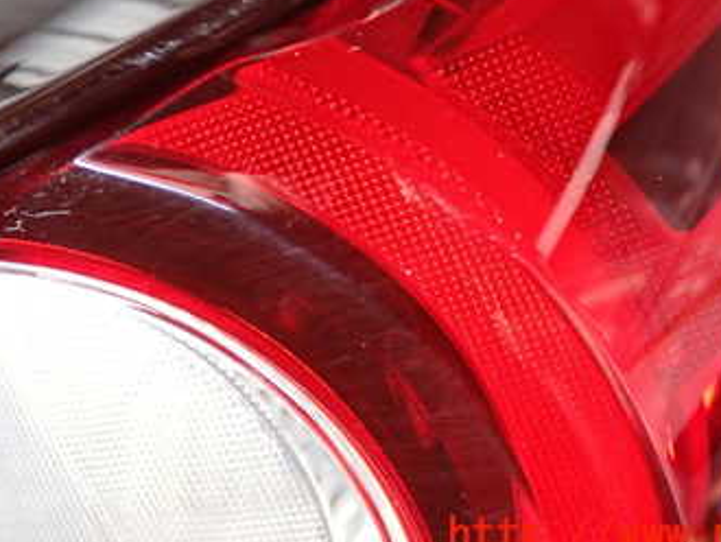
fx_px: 1438
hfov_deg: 28.1
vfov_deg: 21.0
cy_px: 72
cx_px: 286
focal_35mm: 69
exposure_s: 1/40
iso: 400
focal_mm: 6.83
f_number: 2.7
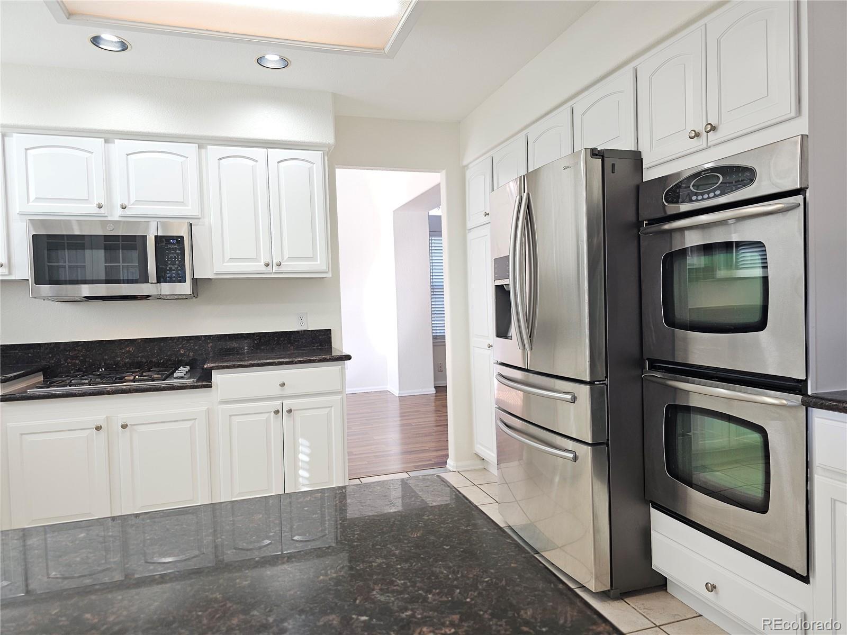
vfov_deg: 58.9
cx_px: 424
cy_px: 318
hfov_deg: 73.9
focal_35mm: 23
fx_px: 563
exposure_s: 1/60
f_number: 1.7
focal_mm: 6.3
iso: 50
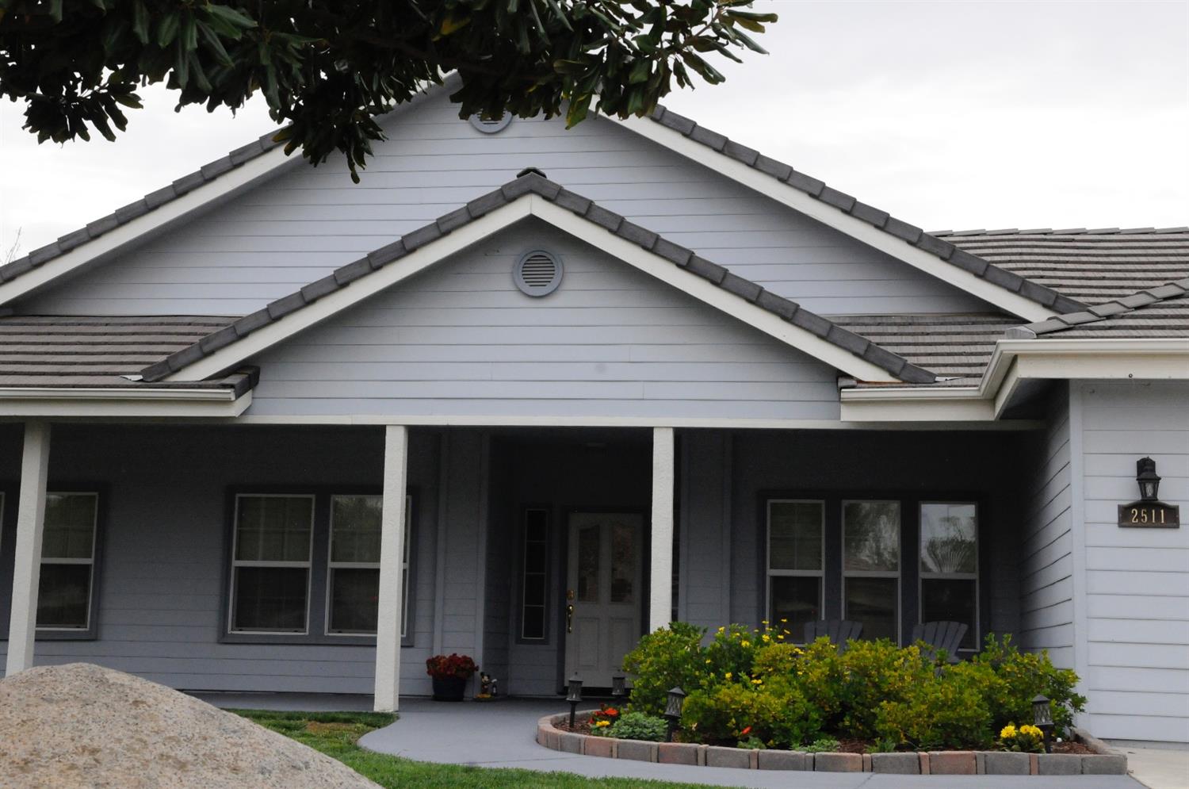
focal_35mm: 52
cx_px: 594
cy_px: 394
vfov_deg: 25.7
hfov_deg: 37.9
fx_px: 1731
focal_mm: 35
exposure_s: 1/1000
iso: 2000
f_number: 13
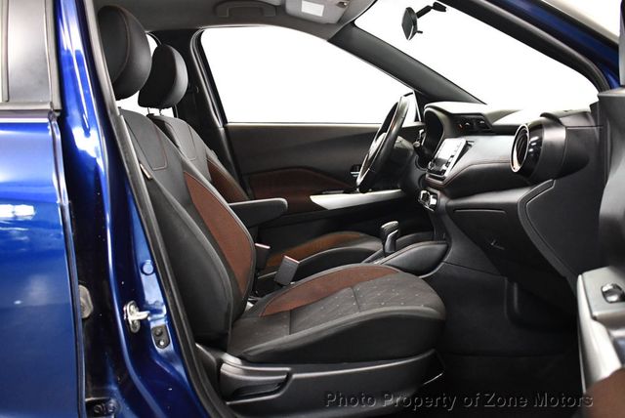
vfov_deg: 36.9
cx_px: 312
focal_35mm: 36
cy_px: 209
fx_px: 626
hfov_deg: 53.1
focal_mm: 18
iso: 3200
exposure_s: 1/125
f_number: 3.5
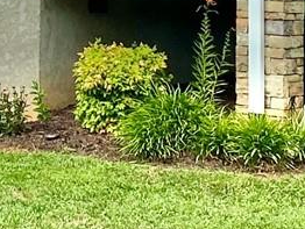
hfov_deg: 9.5
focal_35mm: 203
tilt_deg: +7.8
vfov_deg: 6.9
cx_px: -155
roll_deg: -3.2
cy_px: -315
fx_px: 1790
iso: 32
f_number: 1.8
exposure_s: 1/2817
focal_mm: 4.25
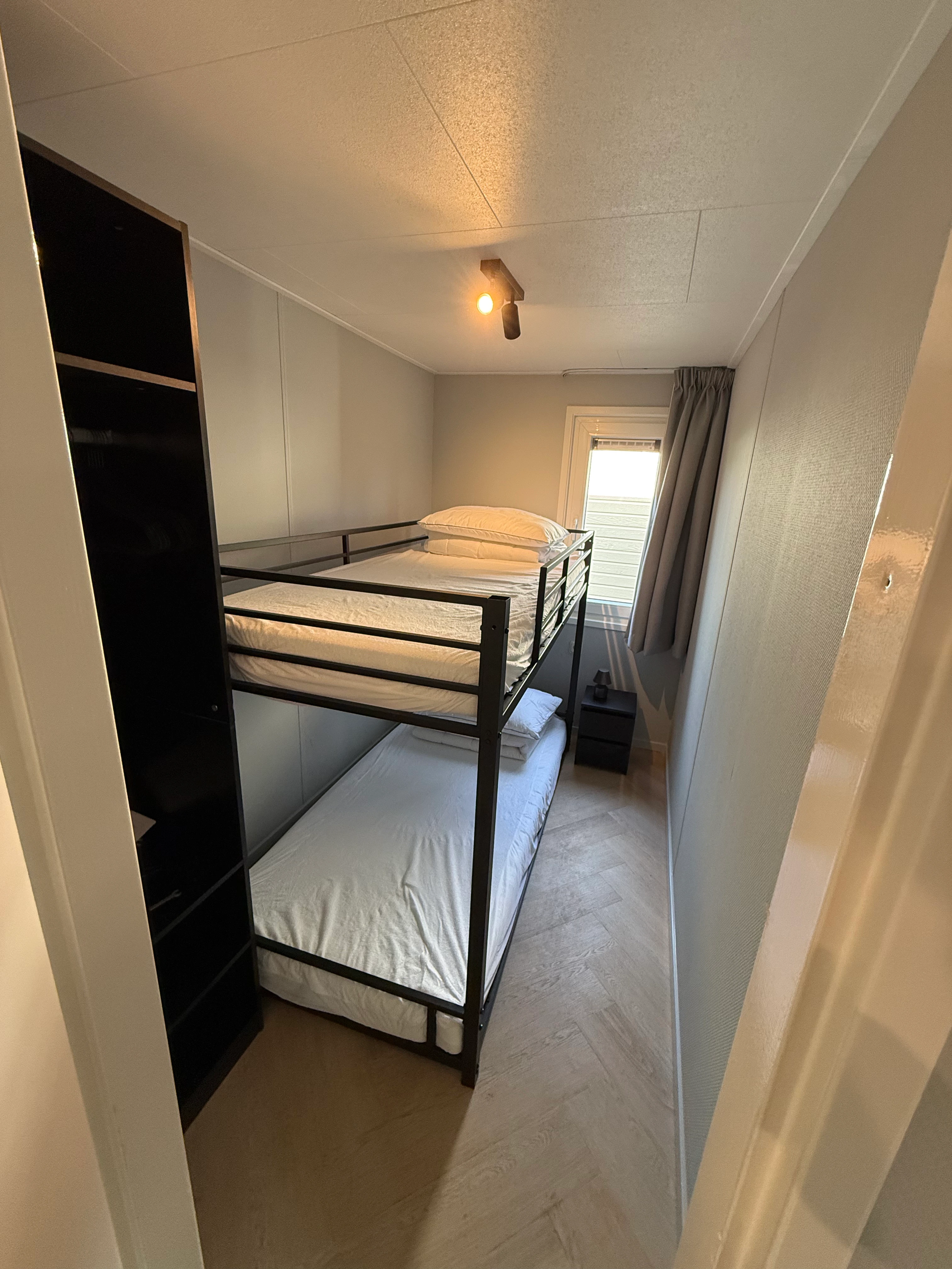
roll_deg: -3.9
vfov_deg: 102.1
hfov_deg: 85.7
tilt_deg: -17.7
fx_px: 513
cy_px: 634
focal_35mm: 14
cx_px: 476
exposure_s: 1/100
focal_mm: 2.22
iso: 250
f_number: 2.2
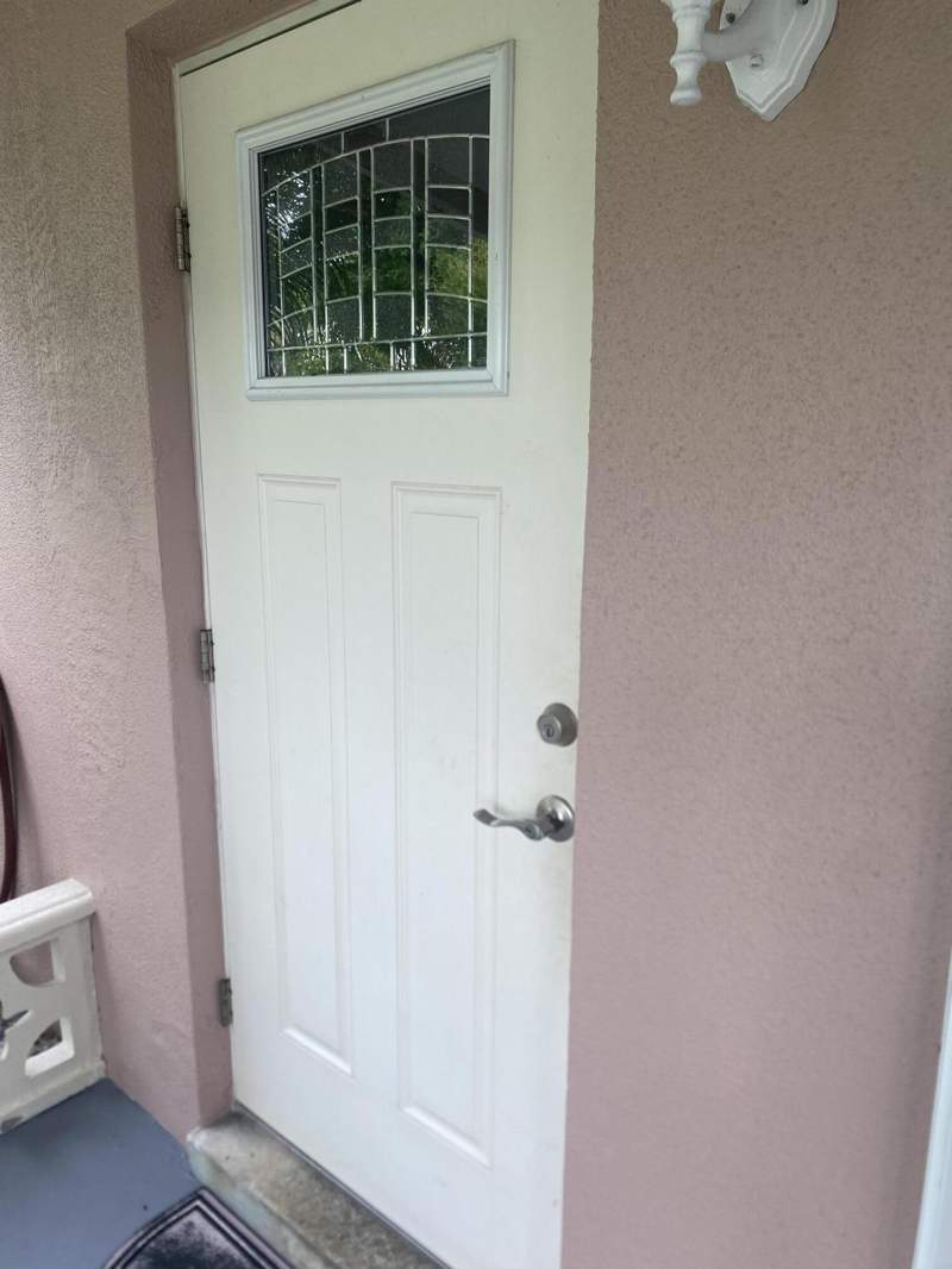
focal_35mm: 26
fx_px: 953
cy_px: 634
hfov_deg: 53.1
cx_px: 476
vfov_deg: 67.3
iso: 32
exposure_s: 1/121
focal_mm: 4.25
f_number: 1.8
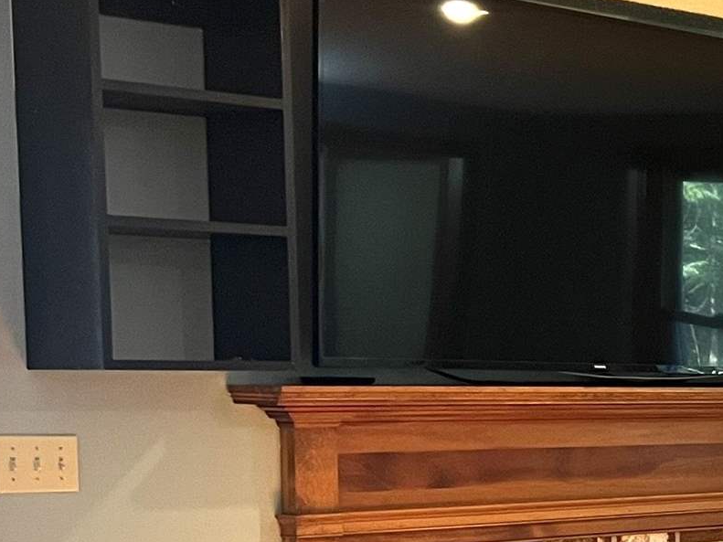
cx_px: 1173
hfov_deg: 17.0
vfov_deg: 14.4
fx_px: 2109
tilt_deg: -4.1
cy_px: 521
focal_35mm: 101
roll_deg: +1.3
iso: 160
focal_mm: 5.7
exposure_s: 1/60
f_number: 1.5
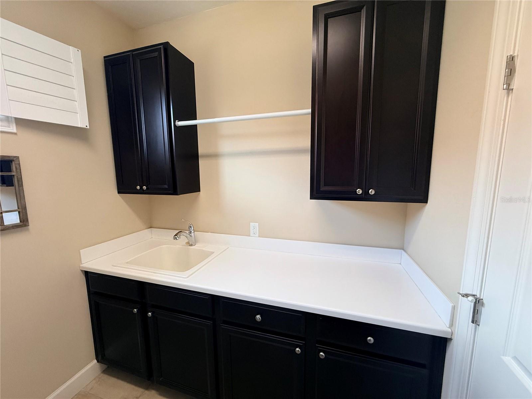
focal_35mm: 14
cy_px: 200
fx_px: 215
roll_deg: +0.5
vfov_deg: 85.7
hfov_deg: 102.1
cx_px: 266
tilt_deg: -6.1
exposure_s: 1/120
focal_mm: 2.22
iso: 200
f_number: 2.2
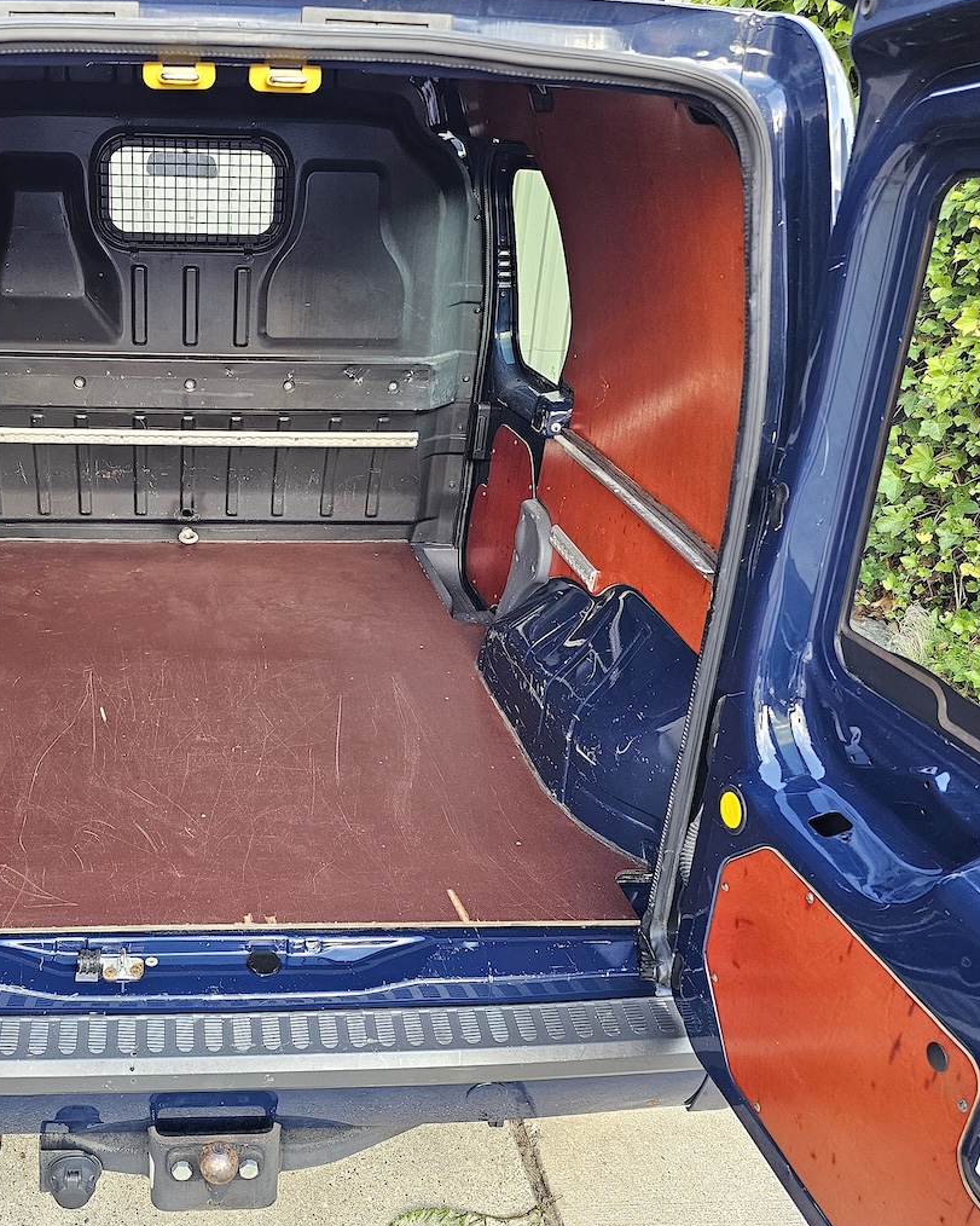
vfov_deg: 57.2
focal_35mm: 31
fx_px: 1124
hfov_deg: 45.0
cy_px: 617
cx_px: 213
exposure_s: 1/120
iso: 200
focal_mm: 6.3
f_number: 1.7
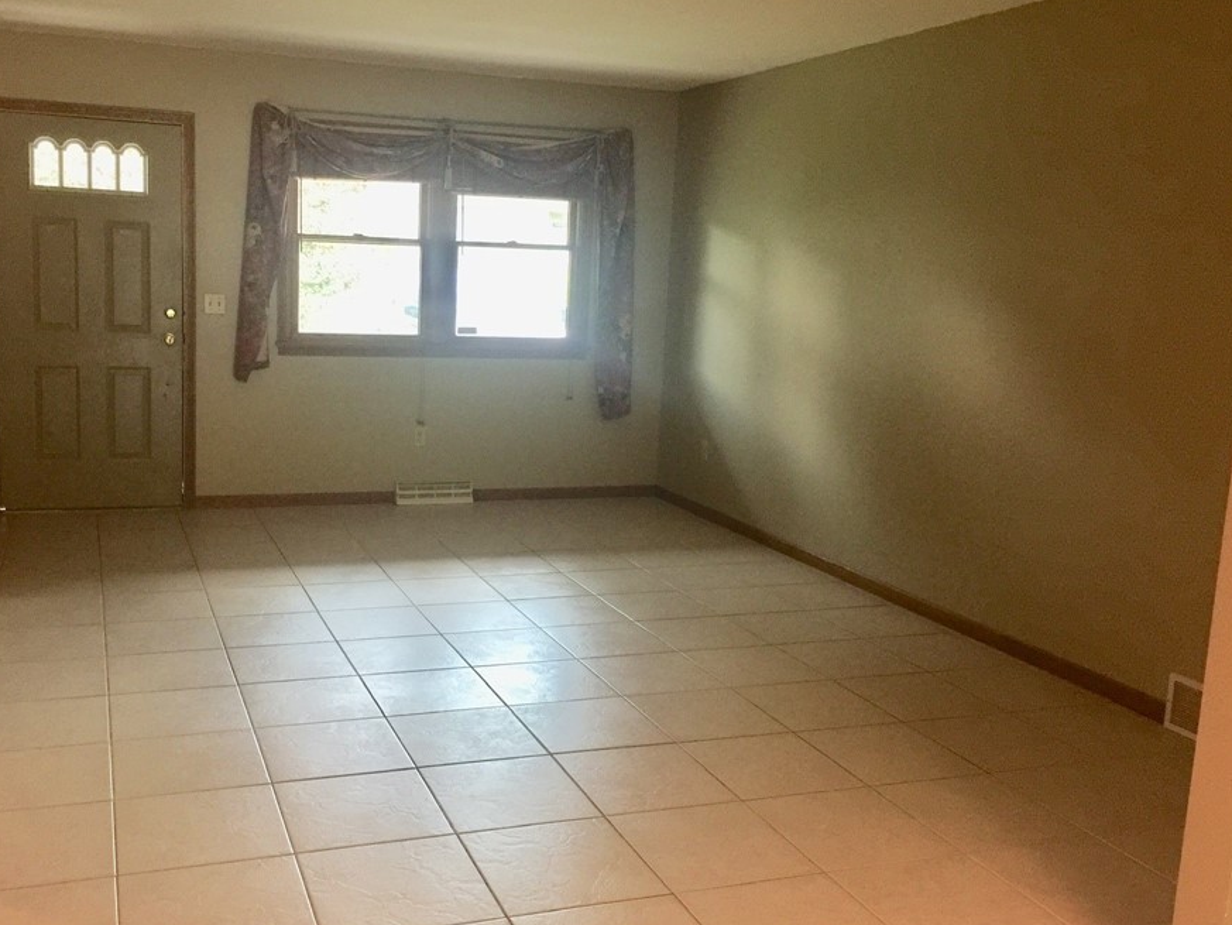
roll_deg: -2.4
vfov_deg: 41.8
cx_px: 525
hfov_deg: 53.7
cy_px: 463
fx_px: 1210
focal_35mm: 34
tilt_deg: -9.6
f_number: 2.2
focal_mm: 4.15
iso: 125
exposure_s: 1/15
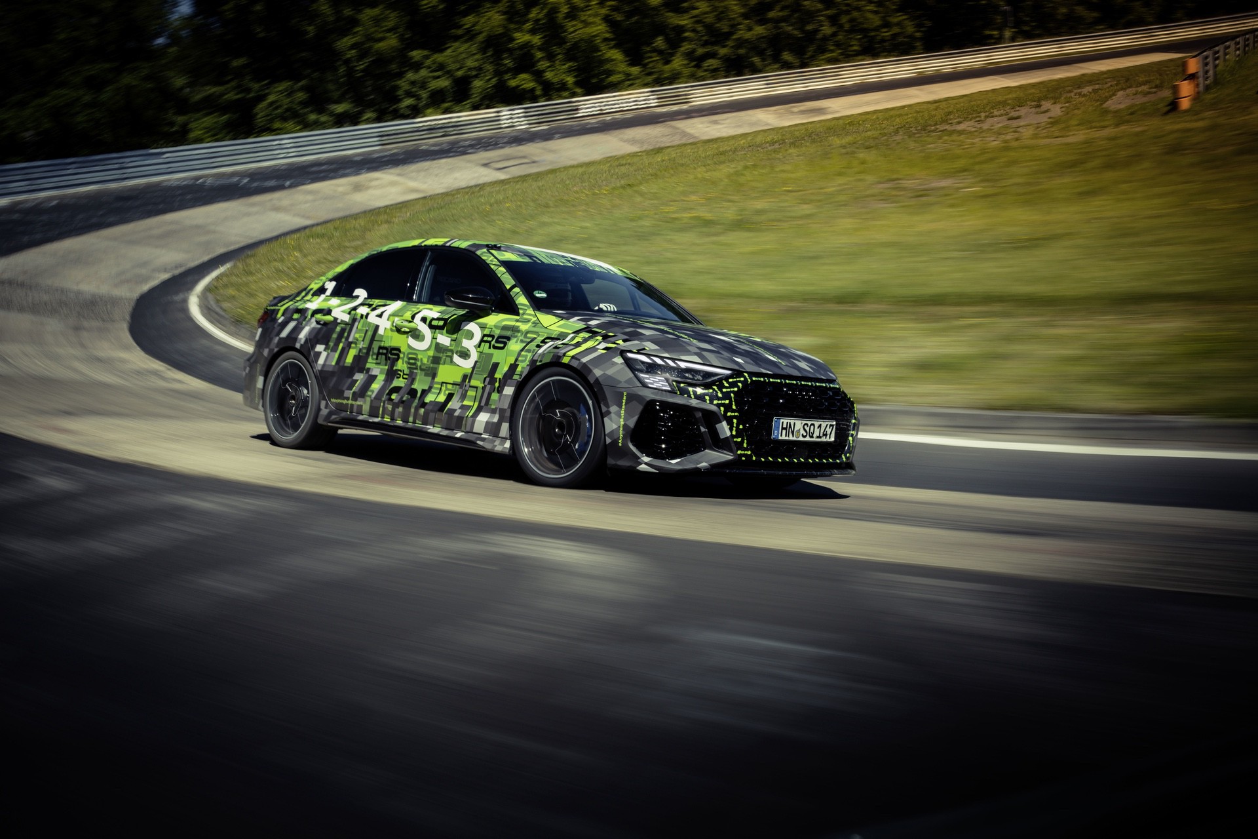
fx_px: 1328
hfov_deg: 50.7
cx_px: 629
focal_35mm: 38
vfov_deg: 35.1
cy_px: 420
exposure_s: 1/25
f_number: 13
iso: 100
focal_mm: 38
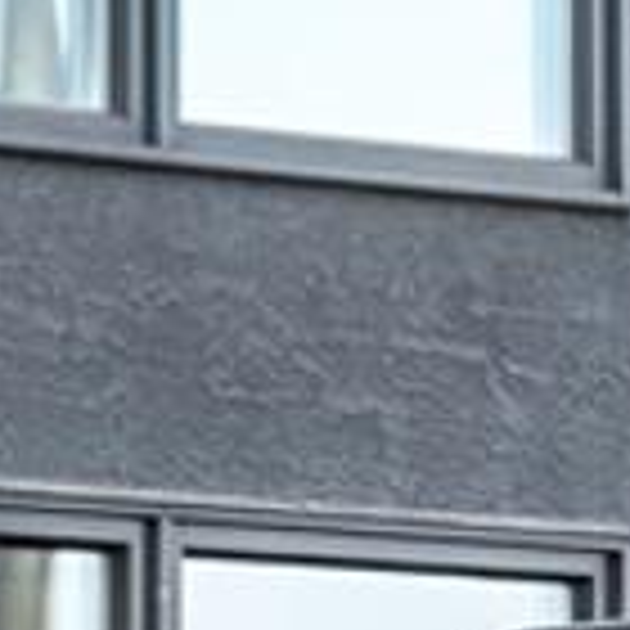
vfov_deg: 3.3
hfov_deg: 3.3
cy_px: 703
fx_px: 10995
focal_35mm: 534
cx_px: 1384
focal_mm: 45
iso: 100
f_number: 4
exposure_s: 1/160
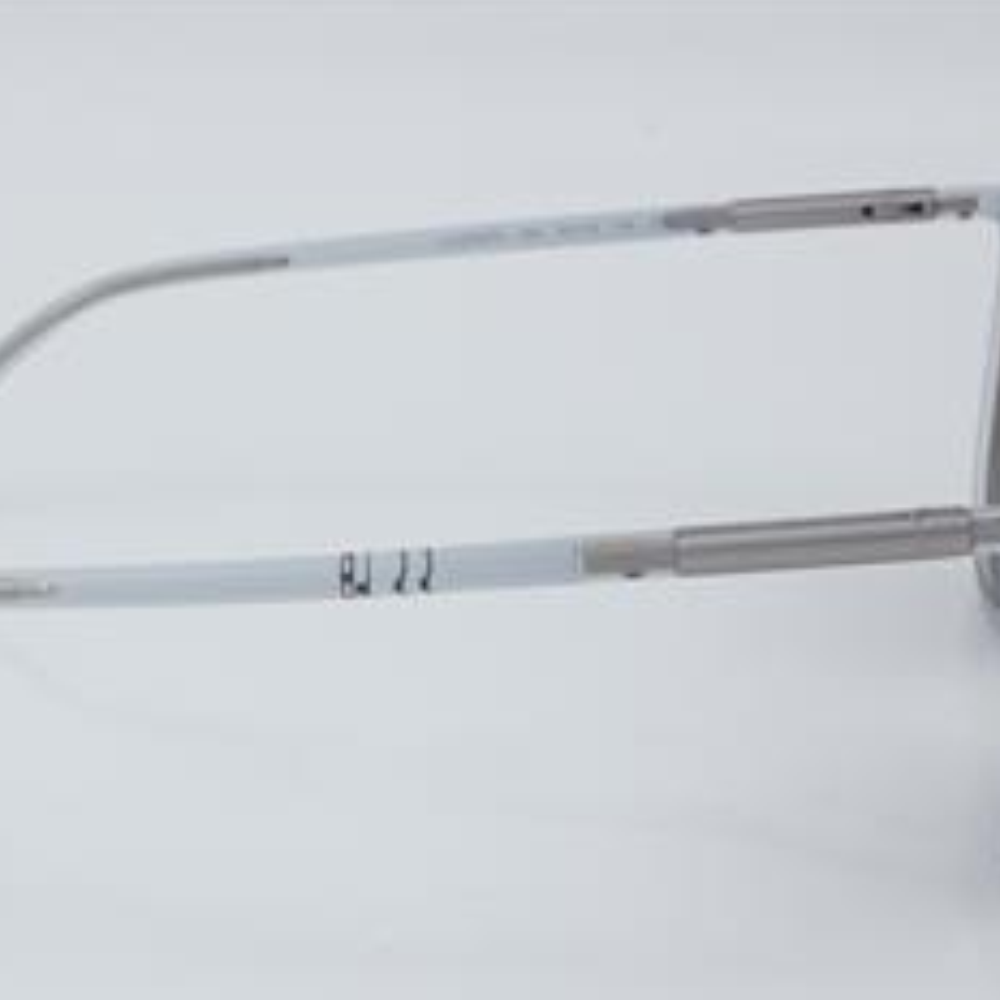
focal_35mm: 110
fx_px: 3595
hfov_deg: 15.8
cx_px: 323
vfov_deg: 15.8
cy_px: 560
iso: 100
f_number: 32
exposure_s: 1/4
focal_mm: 50
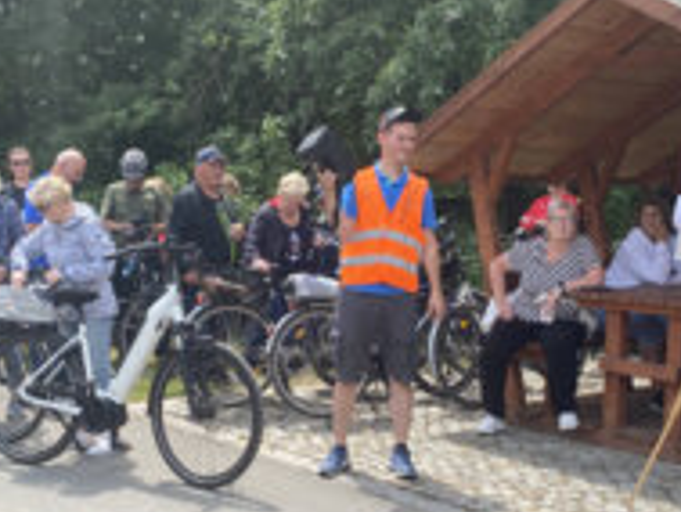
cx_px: 288
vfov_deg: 26.5
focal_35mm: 55
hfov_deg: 34.8
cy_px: 303
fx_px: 1083
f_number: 1.8
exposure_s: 1/1170
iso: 32
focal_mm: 4.2
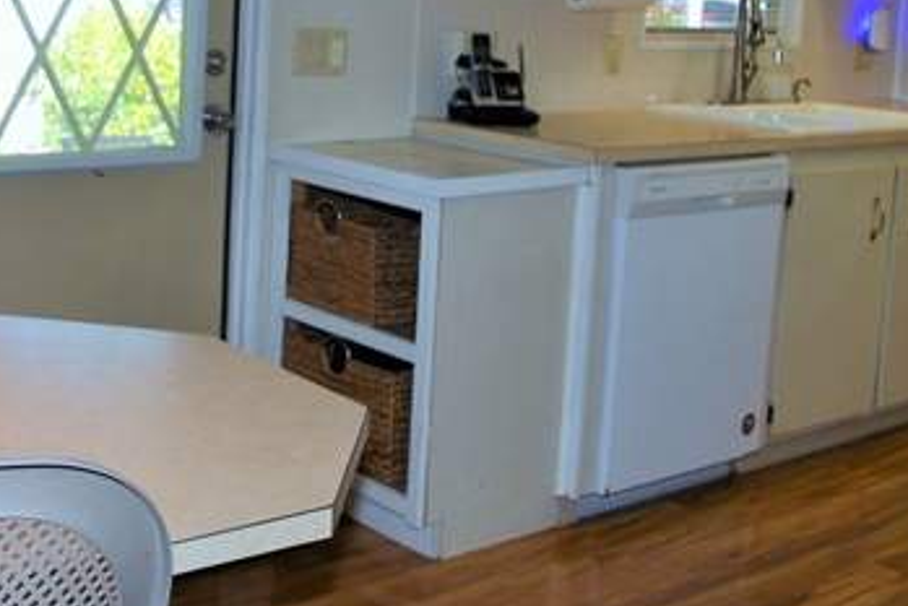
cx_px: 271
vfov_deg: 24.1
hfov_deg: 35.7
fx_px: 1388
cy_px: 81
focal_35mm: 55
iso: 200
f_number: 4.5
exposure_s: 1/80
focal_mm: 16
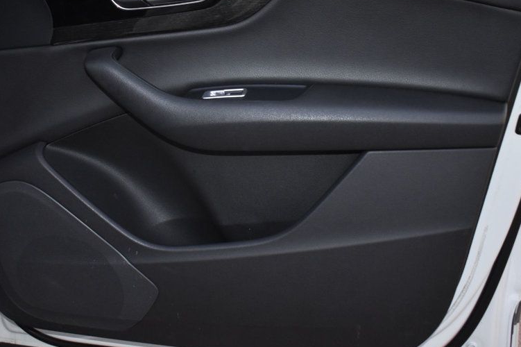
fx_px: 651
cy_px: 137
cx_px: 221
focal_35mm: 45
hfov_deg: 43.5
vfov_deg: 29.8
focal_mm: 22
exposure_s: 1/30
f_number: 3.8
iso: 1800
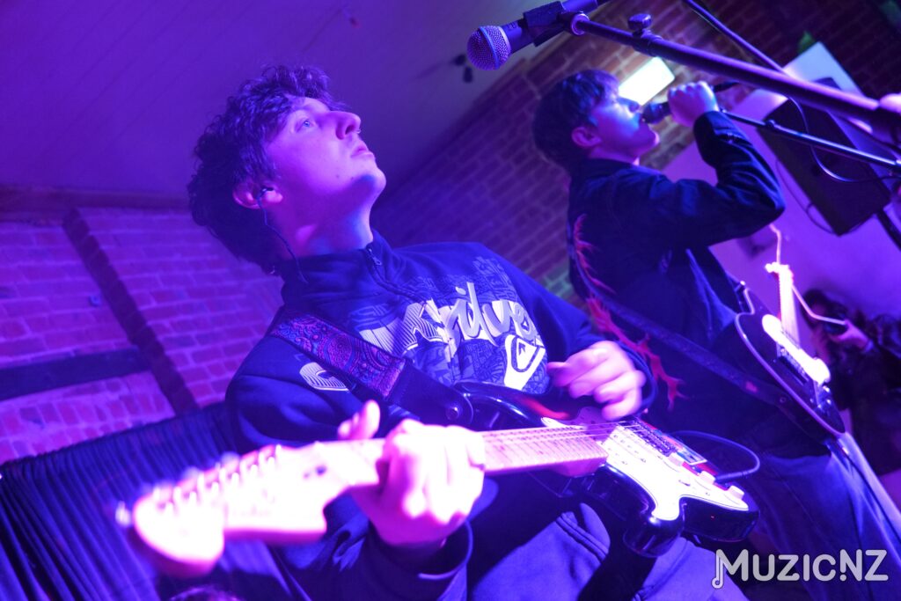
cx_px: 450
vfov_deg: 36.9
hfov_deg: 53.1
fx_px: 901
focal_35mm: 36
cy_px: 300
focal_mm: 36
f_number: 4.5
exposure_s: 1/20
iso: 6400
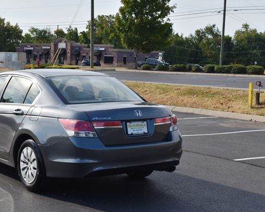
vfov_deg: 21.9
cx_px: 95
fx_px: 546
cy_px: 91
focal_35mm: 70
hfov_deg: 27.2
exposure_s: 1/250
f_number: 8
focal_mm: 35
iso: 100
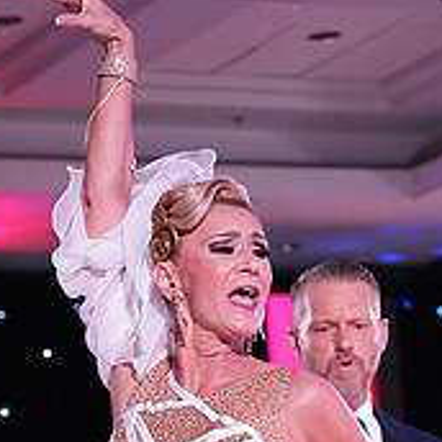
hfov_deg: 8.7
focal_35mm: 201
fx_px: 2904
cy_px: 640
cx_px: 132
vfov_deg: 8.5
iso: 8000
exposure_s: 1/400
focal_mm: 70
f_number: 4.5
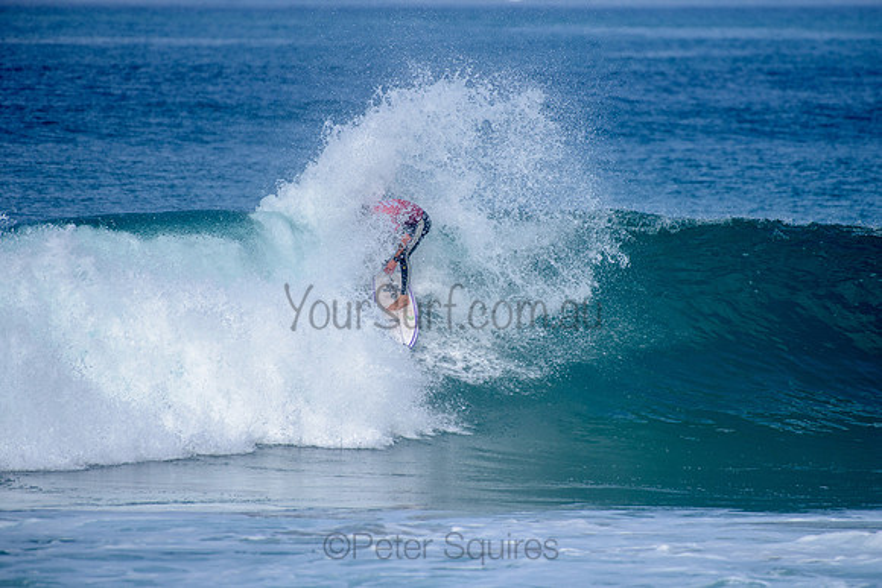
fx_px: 13380
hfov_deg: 3.8
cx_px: 464
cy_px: 278
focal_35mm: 546
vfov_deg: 2.5
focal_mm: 500
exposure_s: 1/2000
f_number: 5.6
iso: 160
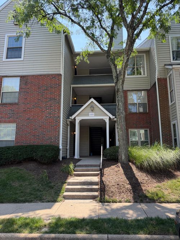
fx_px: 166
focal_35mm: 24
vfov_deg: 71.6
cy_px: 120
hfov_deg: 56.8
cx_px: 90
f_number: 1.78
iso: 100
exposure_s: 1/1230
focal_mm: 6.76
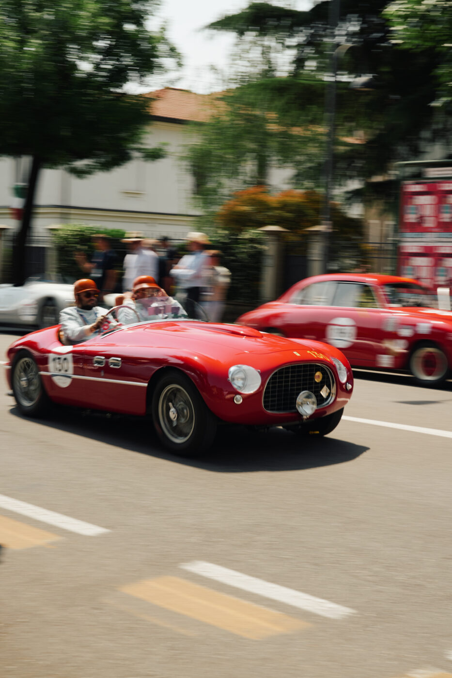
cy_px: 339
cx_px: 226
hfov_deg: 25.1
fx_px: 1017
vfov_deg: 36.9
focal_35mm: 54
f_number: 11
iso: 100
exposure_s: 1/40
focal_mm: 54
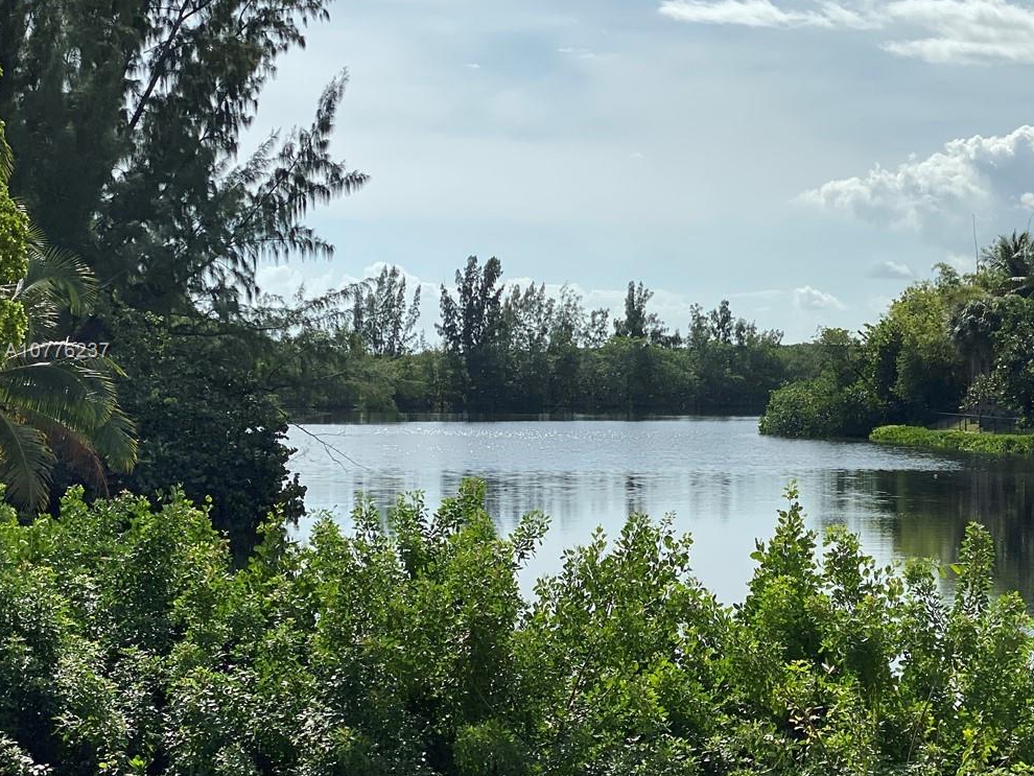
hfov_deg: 23.0
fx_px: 2510
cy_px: 352
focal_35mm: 84
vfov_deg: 17.6
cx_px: 780
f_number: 2
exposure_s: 1/3425
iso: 20
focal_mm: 6
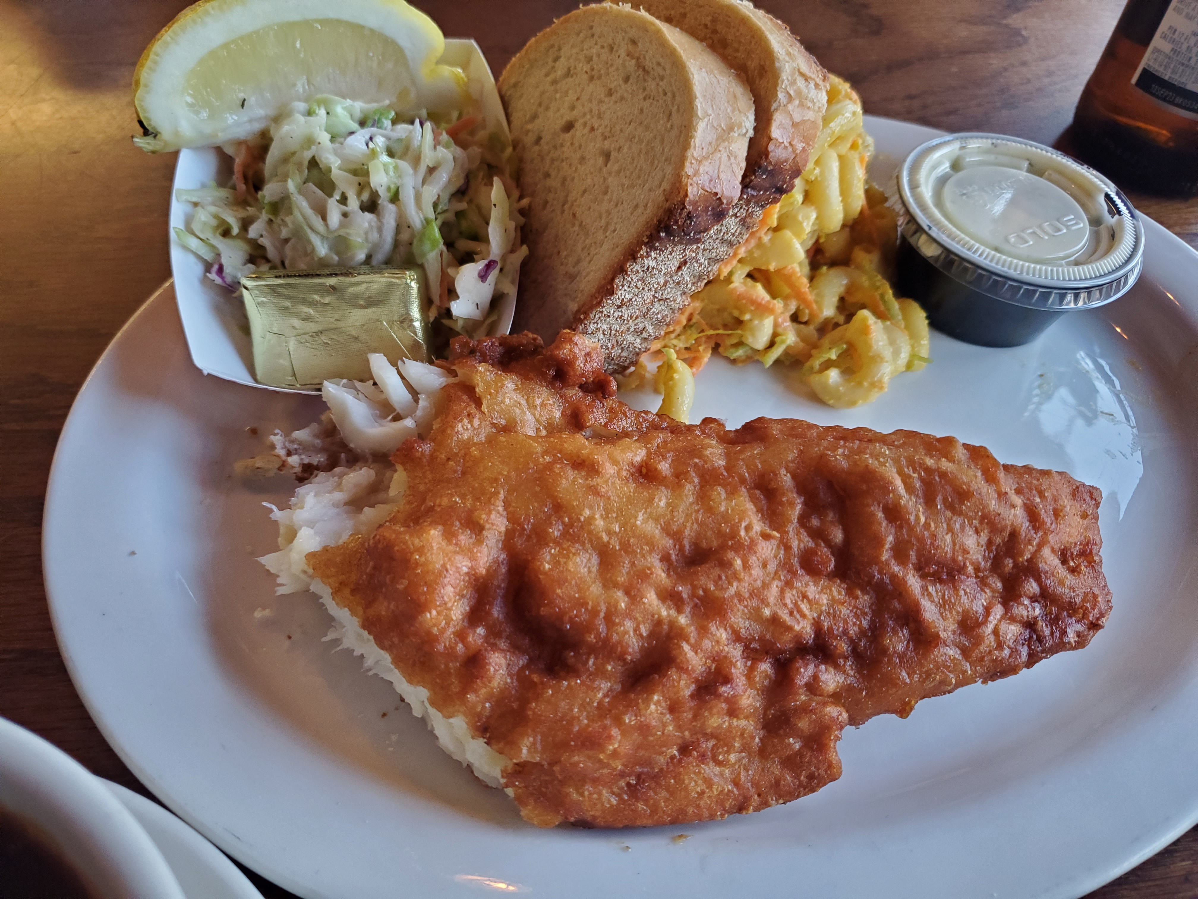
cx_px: 599
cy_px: 450
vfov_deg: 53.1
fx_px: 900
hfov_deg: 67.3
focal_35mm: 26
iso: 200
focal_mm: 4.3
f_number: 1.5
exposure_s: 1/40
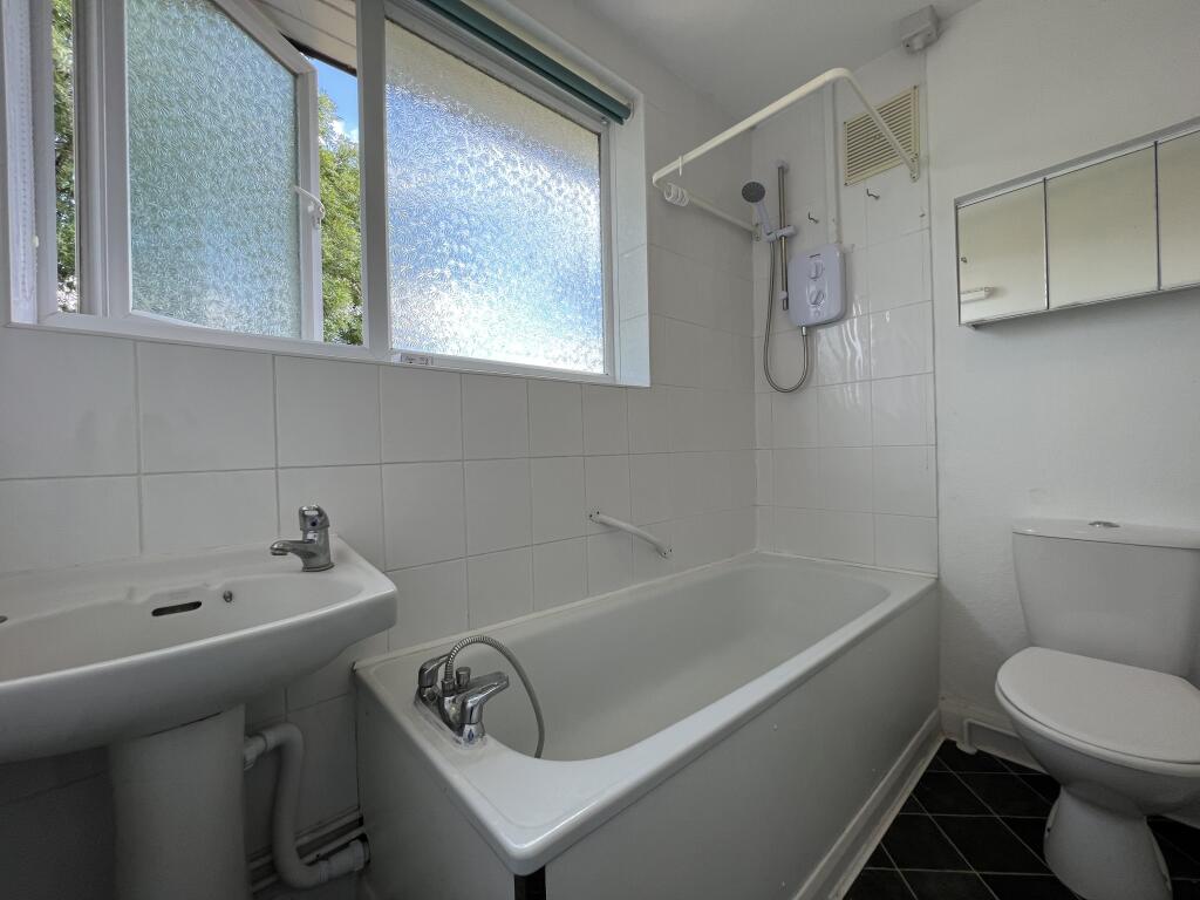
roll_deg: +1.8
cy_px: 450
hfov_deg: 106.2
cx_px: 600
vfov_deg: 89.9
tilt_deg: -0.7
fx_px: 451
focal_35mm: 13
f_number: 1.8
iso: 32
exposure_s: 1/106
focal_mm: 1.57
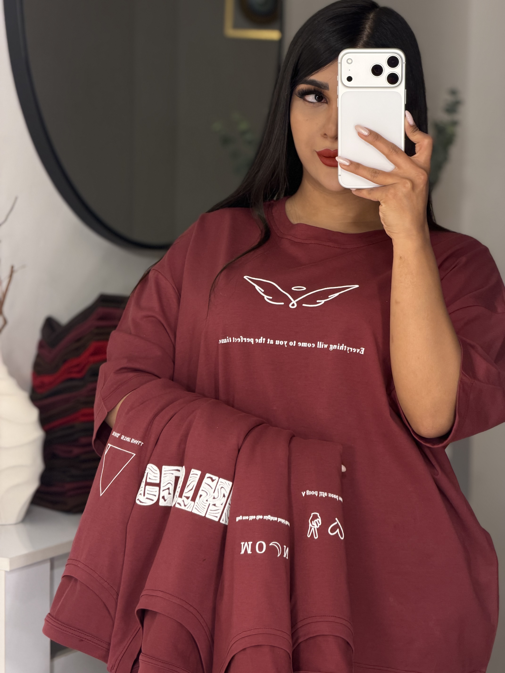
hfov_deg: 14.8
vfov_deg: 19.6
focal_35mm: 100
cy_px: 336
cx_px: 252
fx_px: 1945
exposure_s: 1/100
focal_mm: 16.89
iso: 64
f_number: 2.8
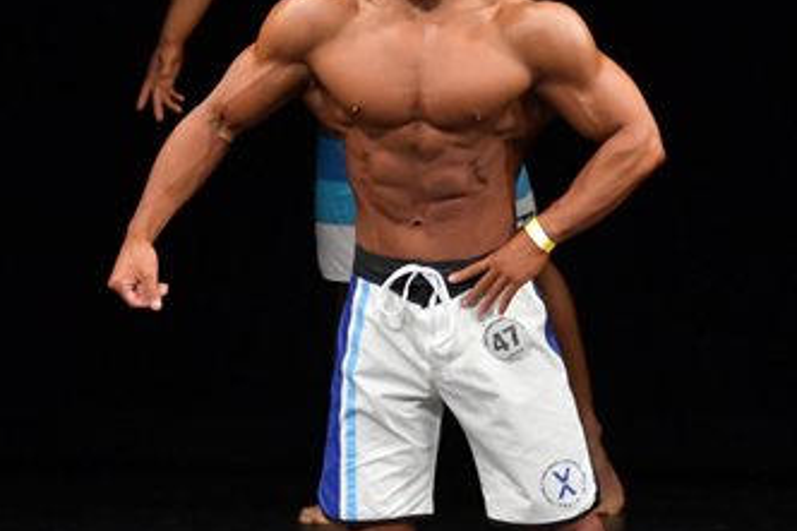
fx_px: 14714
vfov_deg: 2.1
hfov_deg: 3.1
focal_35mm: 665
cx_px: 277
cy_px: 298
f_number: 5.6
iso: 3200
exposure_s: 1/400
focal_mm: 190
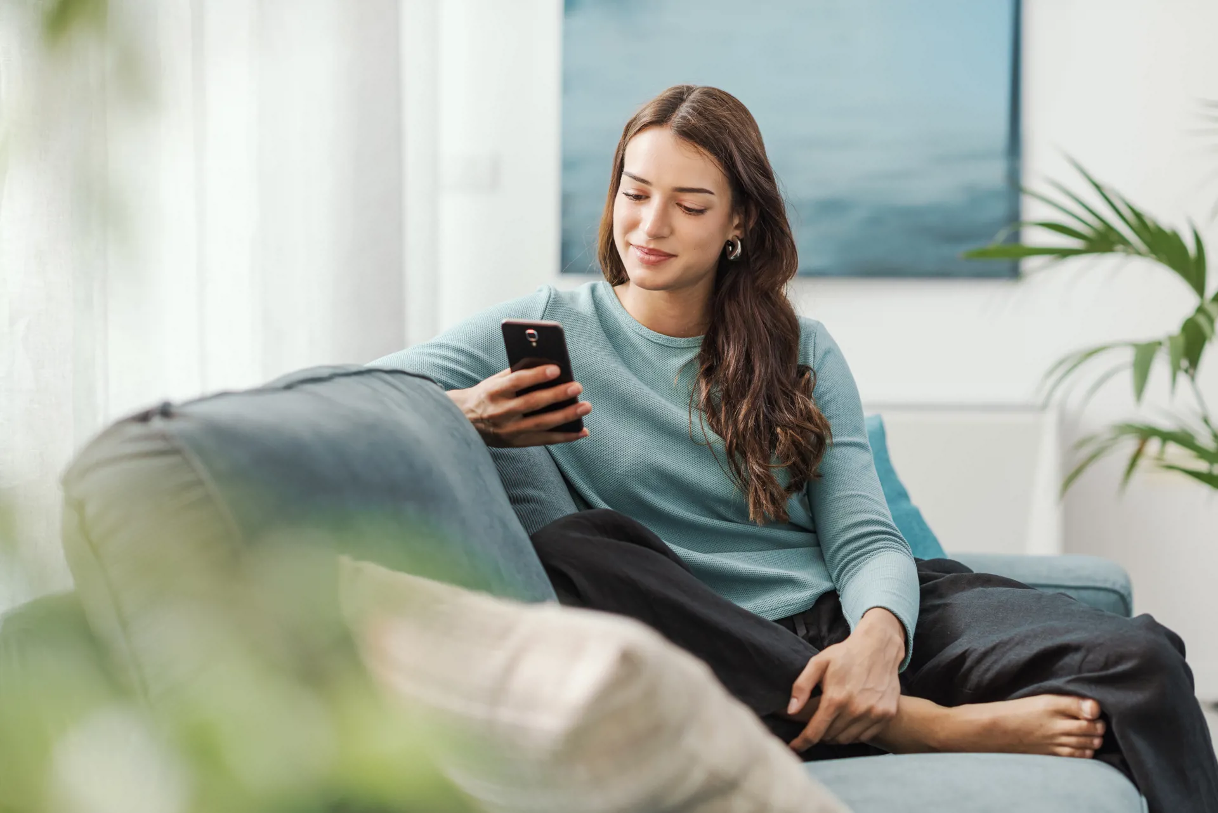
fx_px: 2877
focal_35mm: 85
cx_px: 609
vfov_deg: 16.1
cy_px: 406
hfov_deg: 23.9
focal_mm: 85
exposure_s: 1/125
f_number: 2.5
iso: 160
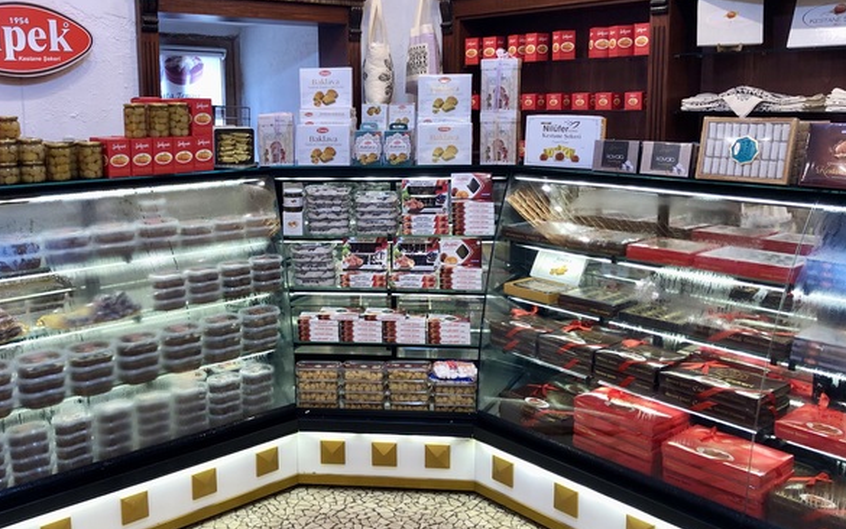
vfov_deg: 36.2
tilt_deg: -9.1
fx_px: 807
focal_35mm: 35
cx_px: 354
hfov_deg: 55.0
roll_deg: +1.0
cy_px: 218
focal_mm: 3.99
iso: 32
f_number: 1.8
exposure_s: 1/25
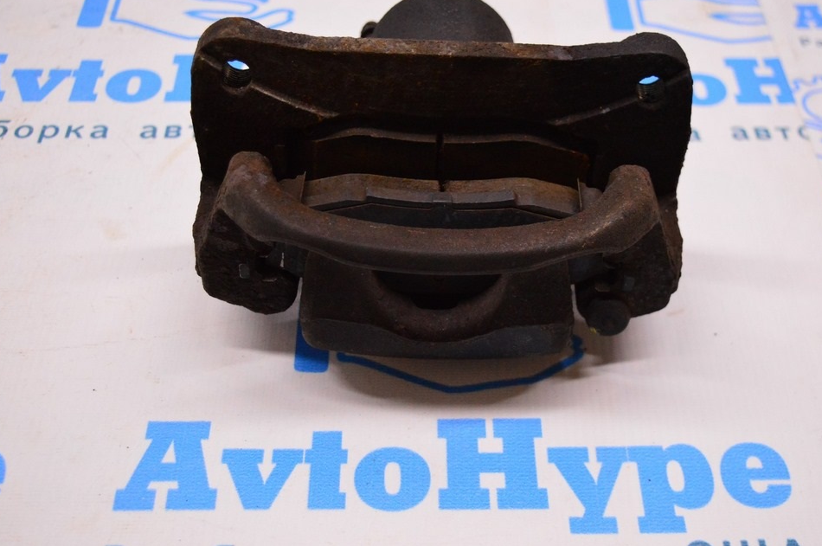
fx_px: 1254
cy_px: 255
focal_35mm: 55
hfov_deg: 36.3
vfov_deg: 24.6
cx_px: 430
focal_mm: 34
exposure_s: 1/320
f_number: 4.5
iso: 3200
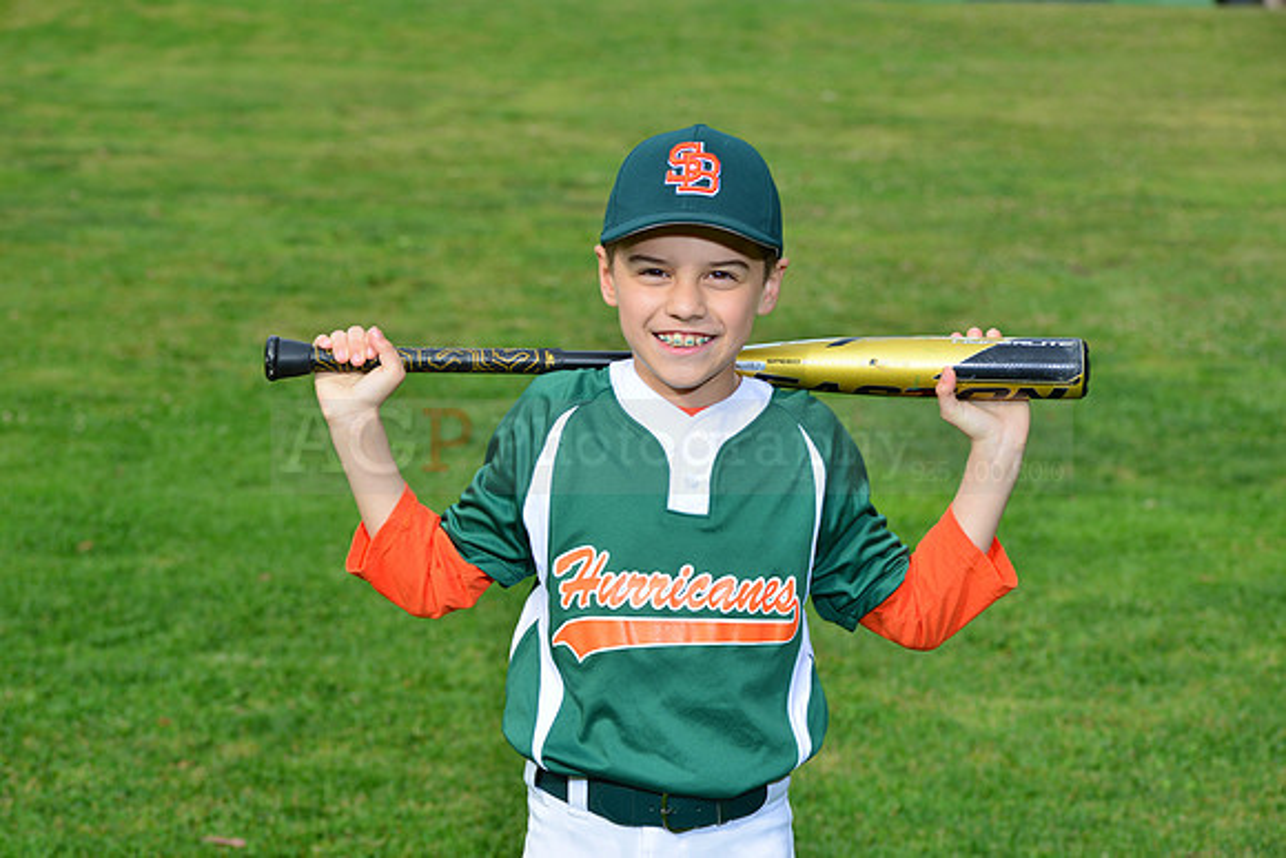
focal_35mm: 116
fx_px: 4145
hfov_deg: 17.6
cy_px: 429
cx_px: 643
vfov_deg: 11.8
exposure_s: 1/200
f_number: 10
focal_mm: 116
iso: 200
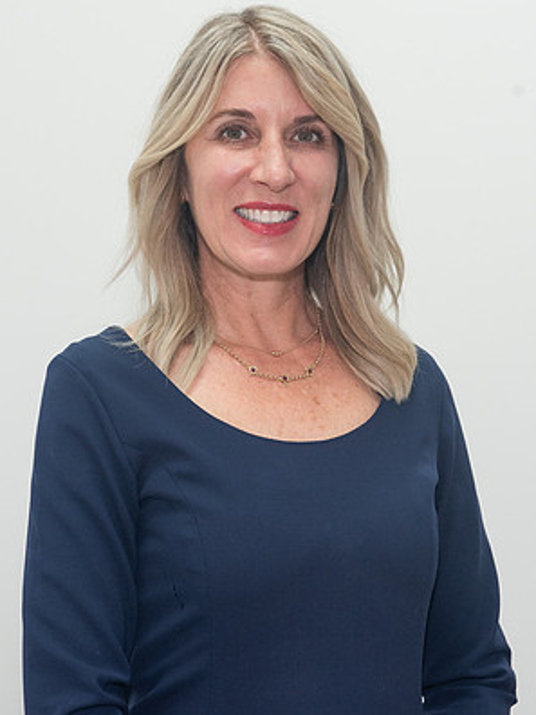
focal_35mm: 109
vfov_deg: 18.0
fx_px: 2250
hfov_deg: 13.6
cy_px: 287
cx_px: 254
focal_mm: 62
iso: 400
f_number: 7.1
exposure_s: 1/100
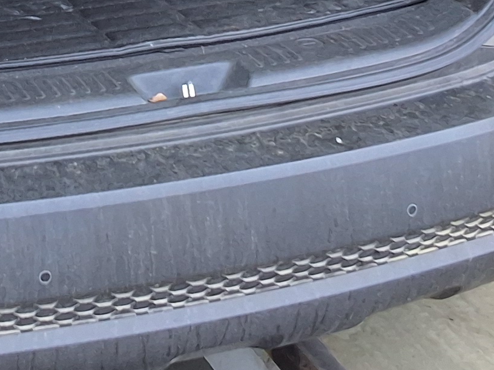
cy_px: -210
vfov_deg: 12.5
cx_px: 53
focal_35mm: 112
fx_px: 1598
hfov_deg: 17.3
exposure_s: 1/120
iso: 50
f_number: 1.9
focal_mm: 2.91
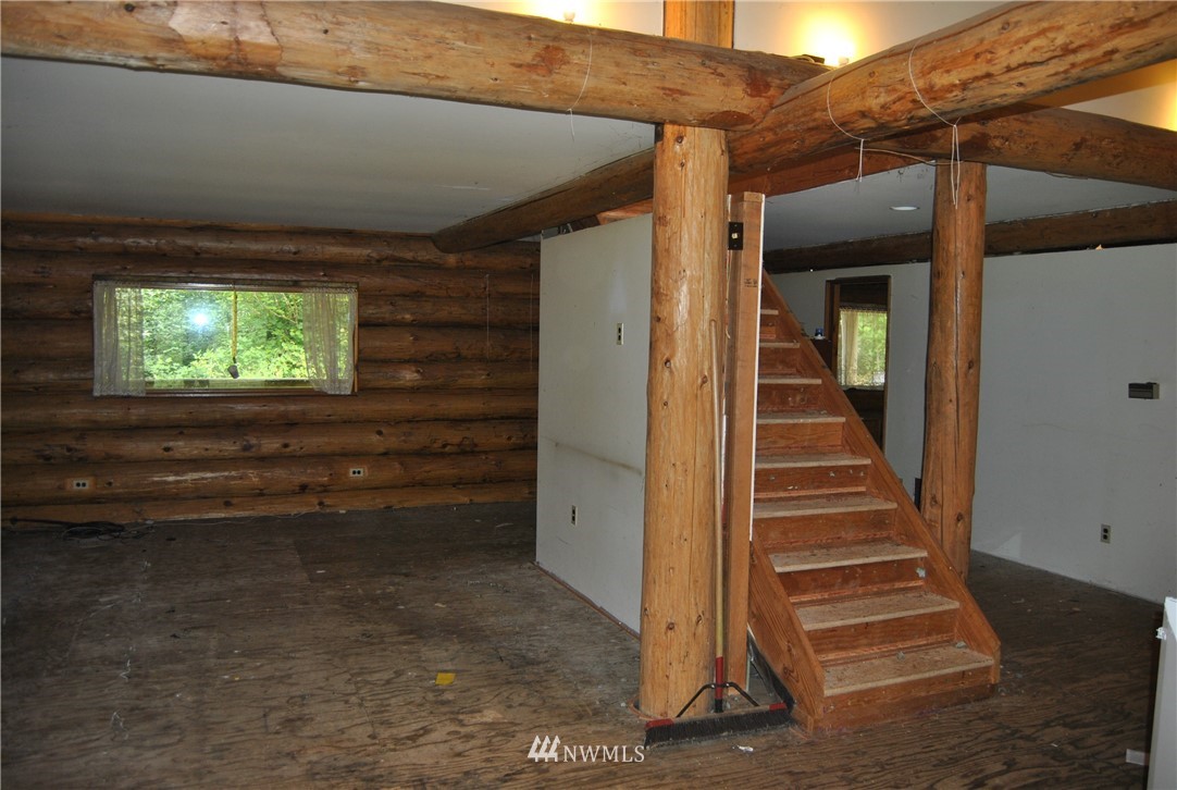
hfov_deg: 67.3
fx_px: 884
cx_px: 588
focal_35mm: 27
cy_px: 395
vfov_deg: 48.1
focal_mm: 18
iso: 200
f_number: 3.5
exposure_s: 1/60
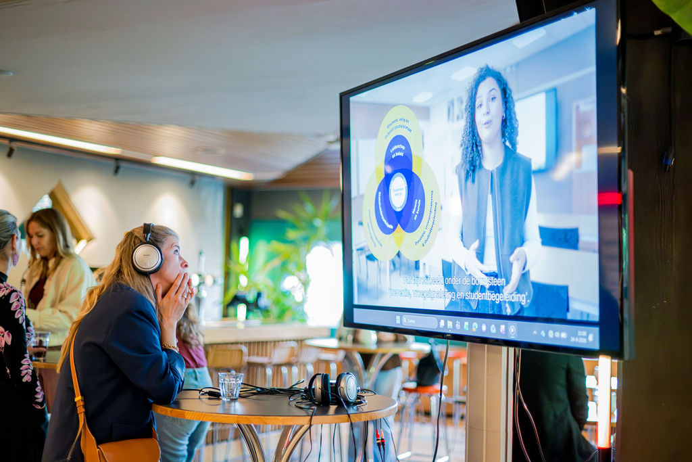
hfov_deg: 39.6
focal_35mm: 50
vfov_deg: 27.0
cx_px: 346
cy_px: 231
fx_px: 961
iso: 6400
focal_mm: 50
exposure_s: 1/800
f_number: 1.4
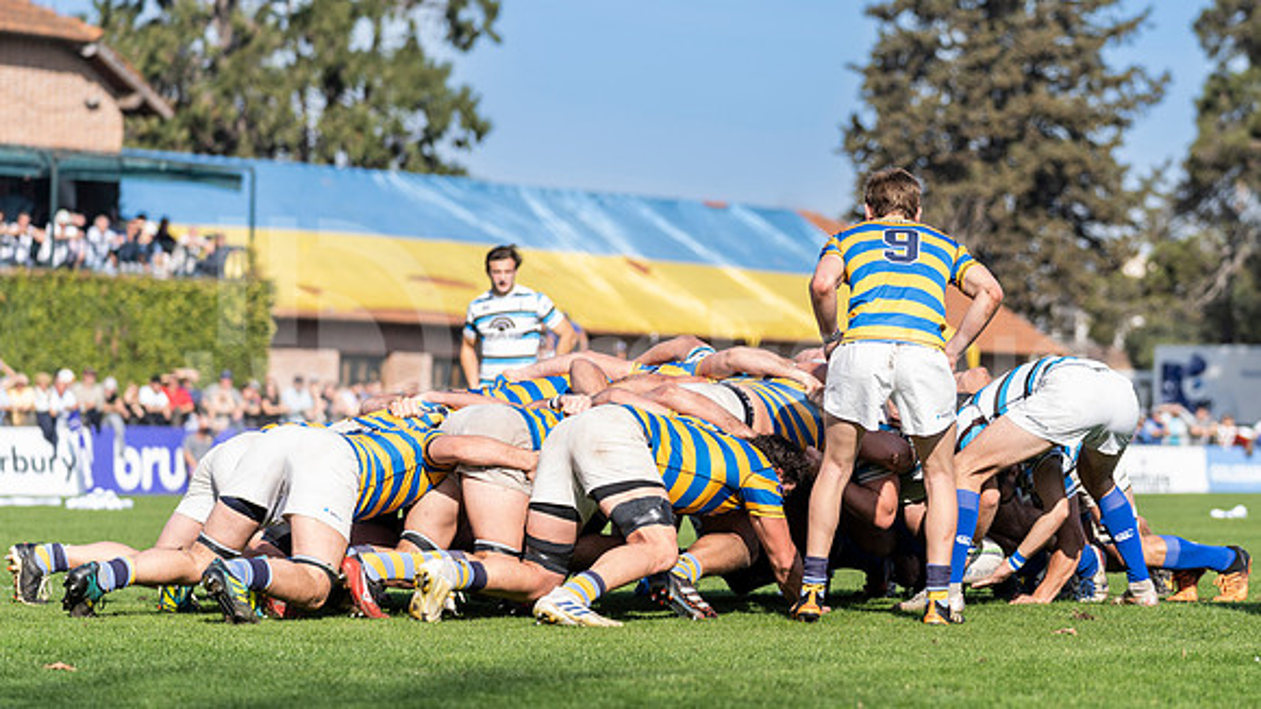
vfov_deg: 7.5
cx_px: 807
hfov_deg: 13.2
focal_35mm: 163
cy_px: 337
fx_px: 5442
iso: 100
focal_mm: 108
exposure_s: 1/800
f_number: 2.8
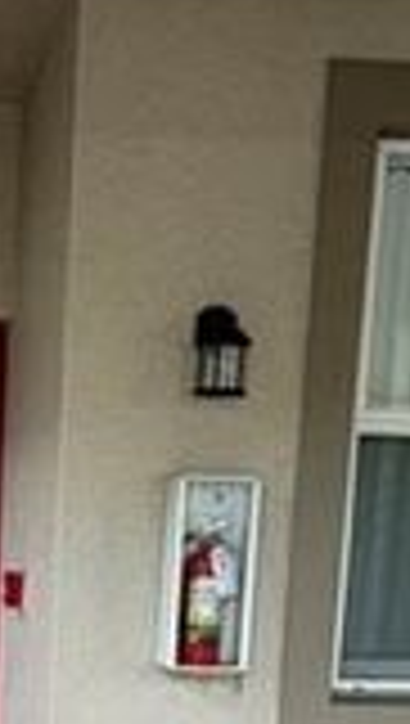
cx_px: -77
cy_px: 722
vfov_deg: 30.9
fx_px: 1213
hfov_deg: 18.2
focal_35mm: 63
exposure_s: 1/121
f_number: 2.2
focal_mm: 2.22
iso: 50
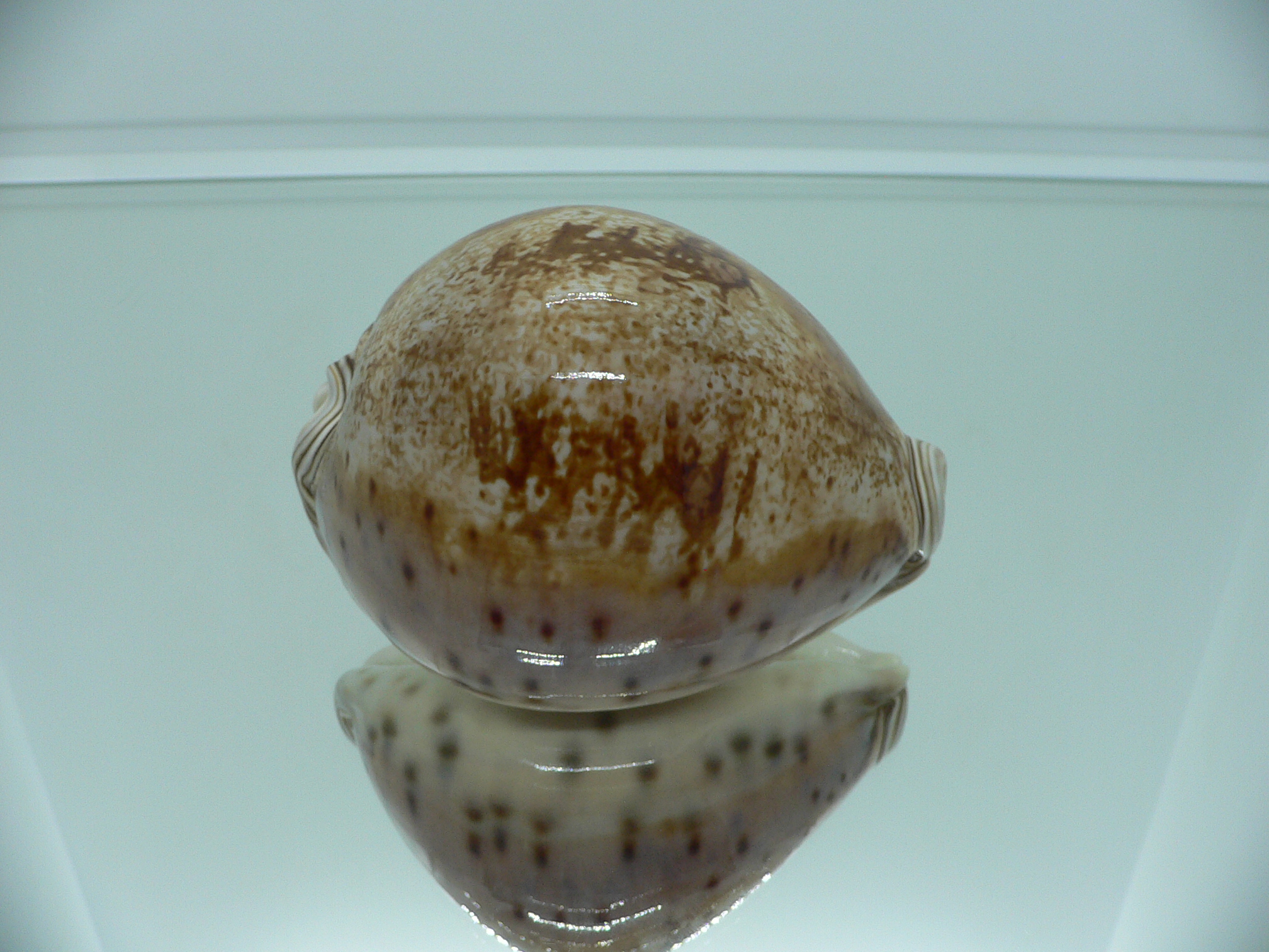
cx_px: 634
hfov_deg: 52.6
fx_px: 1283
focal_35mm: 35
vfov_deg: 40.7
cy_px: 476
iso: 80
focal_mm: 4.6
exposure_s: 1/60
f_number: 2.8
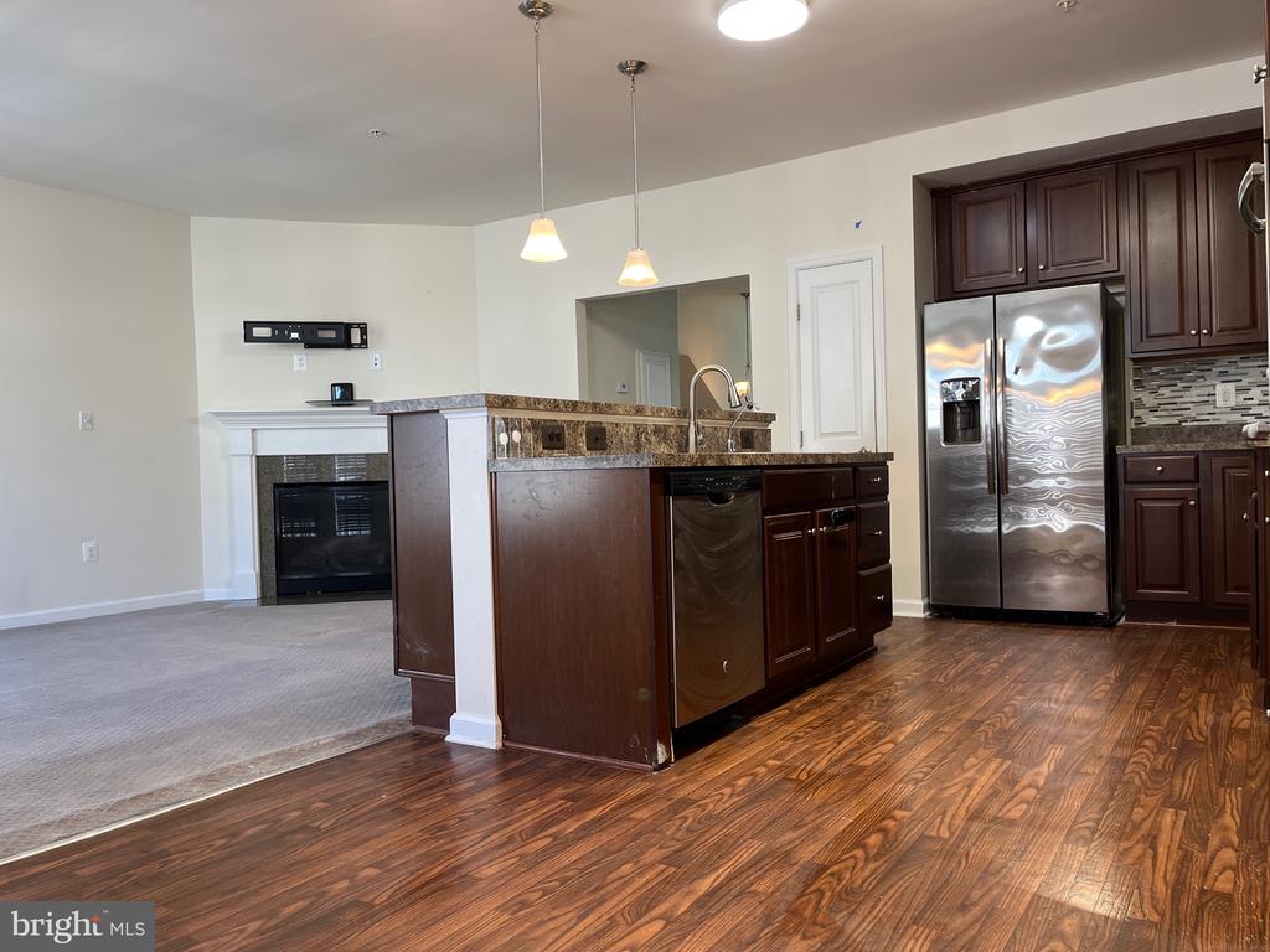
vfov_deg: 53.1
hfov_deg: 67.3
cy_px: 476
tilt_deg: -0.8
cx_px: 635
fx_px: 954
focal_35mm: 26
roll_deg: +2.0
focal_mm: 5.1
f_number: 1.6
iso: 64
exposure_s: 1/60
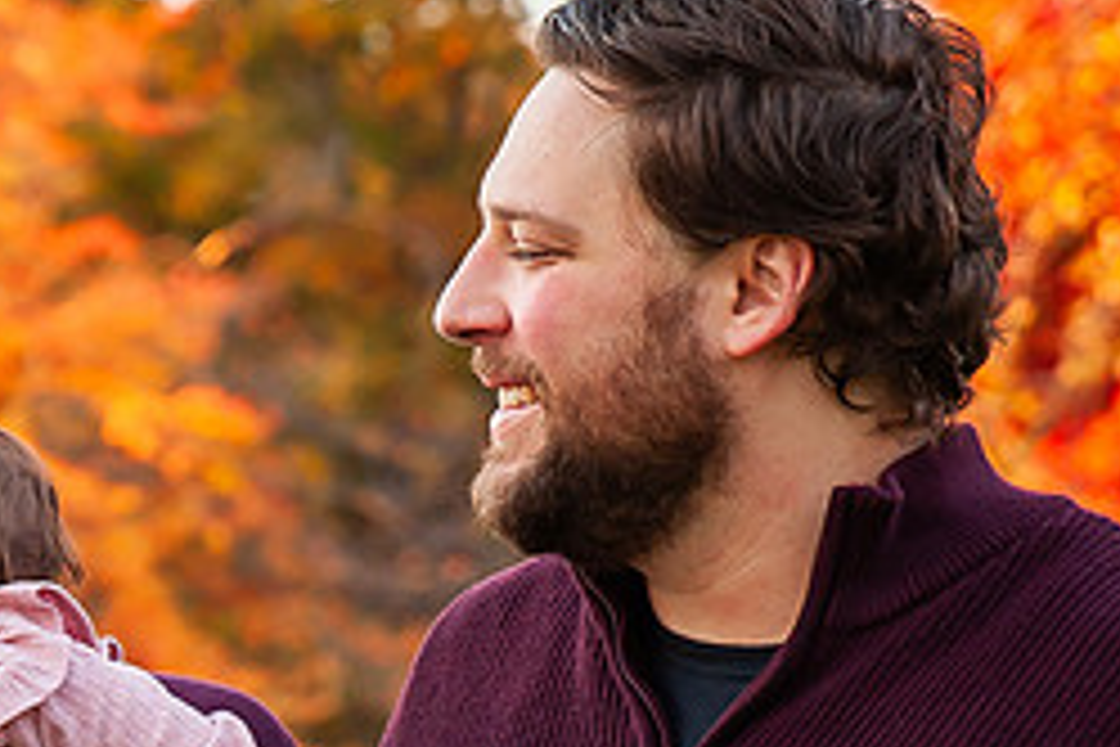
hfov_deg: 8.6
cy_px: 764
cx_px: -197
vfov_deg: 5.8
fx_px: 7404
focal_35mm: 238
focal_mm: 70
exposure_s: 1/200
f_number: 4.5
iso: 640
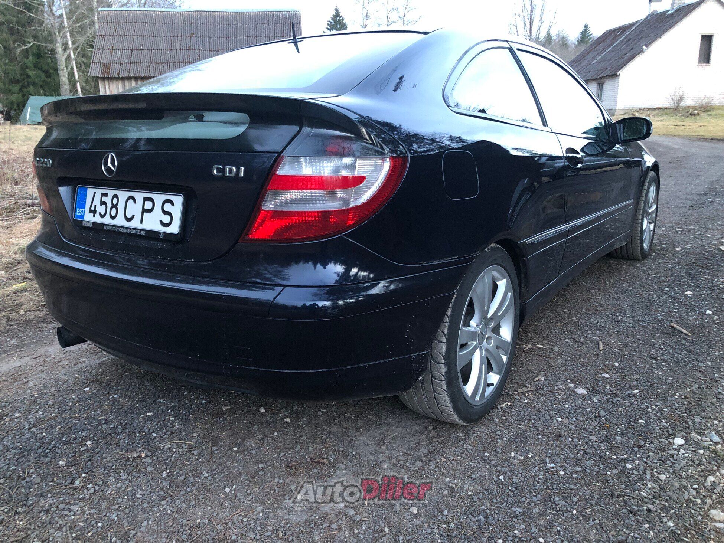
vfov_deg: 49.8
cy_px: 272
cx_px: 362
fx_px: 586
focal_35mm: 28
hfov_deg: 63.4
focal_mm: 3.99
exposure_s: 1/6
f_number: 1.8
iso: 100
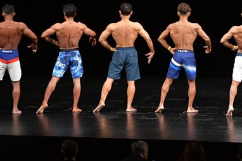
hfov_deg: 9.4
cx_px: 107
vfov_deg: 6.3
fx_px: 1471
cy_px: 34
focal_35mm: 219
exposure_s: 1/400
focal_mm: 72
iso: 3200
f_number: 5.6
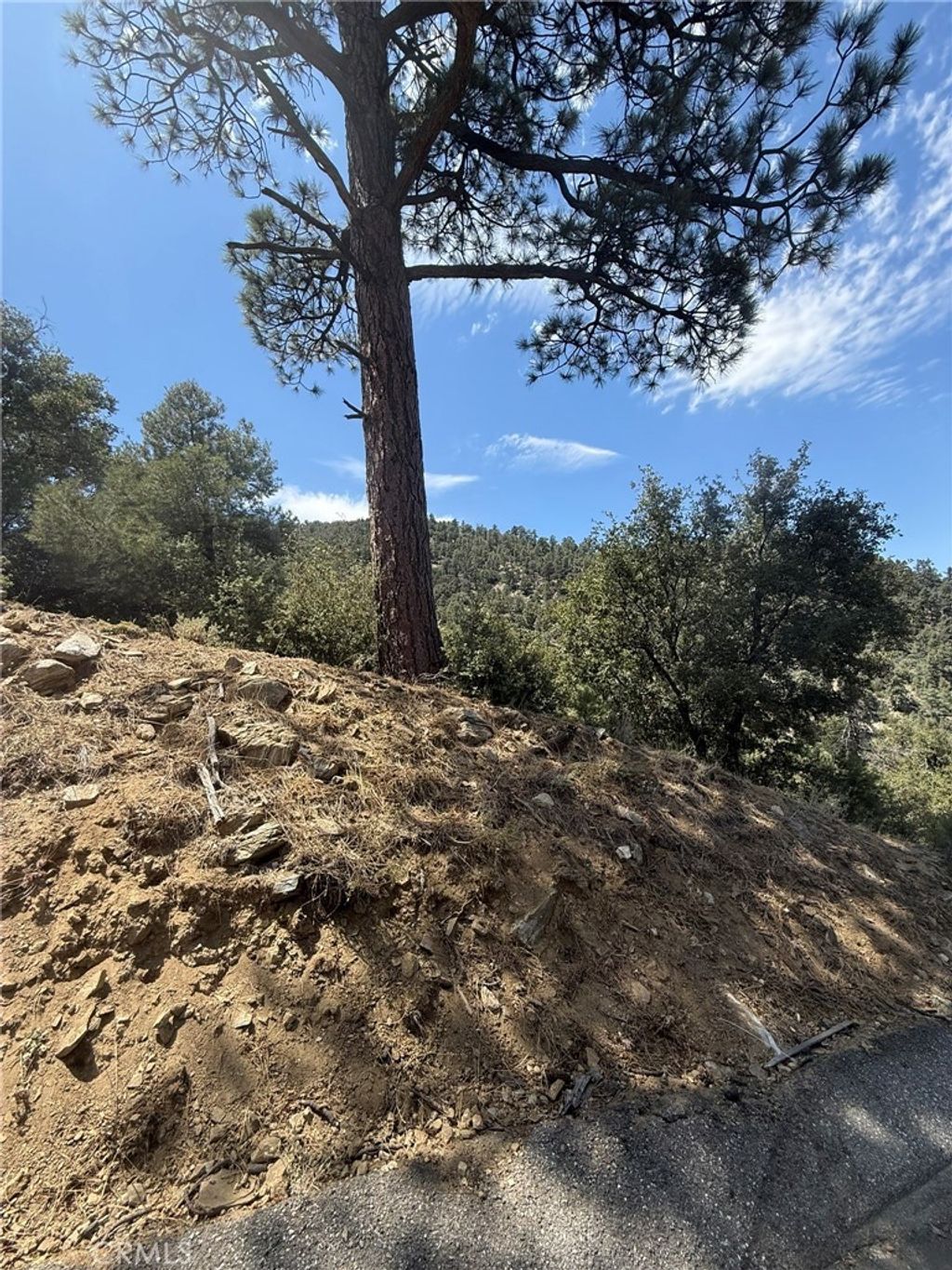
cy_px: 635
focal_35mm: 14
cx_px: 476
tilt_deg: +9.6
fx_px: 513
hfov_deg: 85.7
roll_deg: +5.4
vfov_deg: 102.1
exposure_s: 1/1068
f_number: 2.2
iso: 50
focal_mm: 2.22
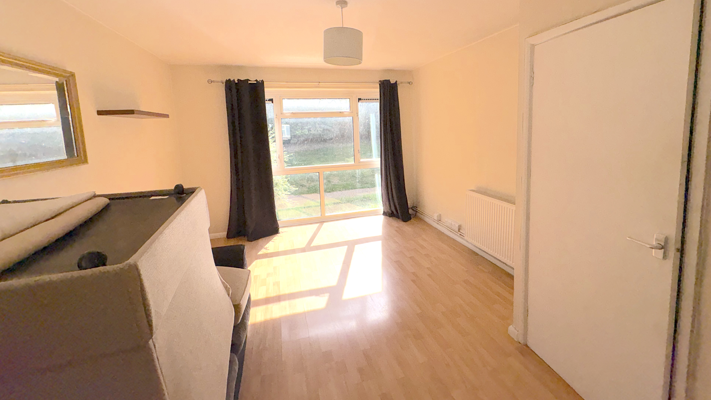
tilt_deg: -5.6
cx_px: 366
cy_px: 159
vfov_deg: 66.4
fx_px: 302
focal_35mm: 16
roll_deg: +2.0
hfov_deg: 99.3
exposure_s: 1/1976
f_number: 2.2
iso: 32
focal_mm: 2.22
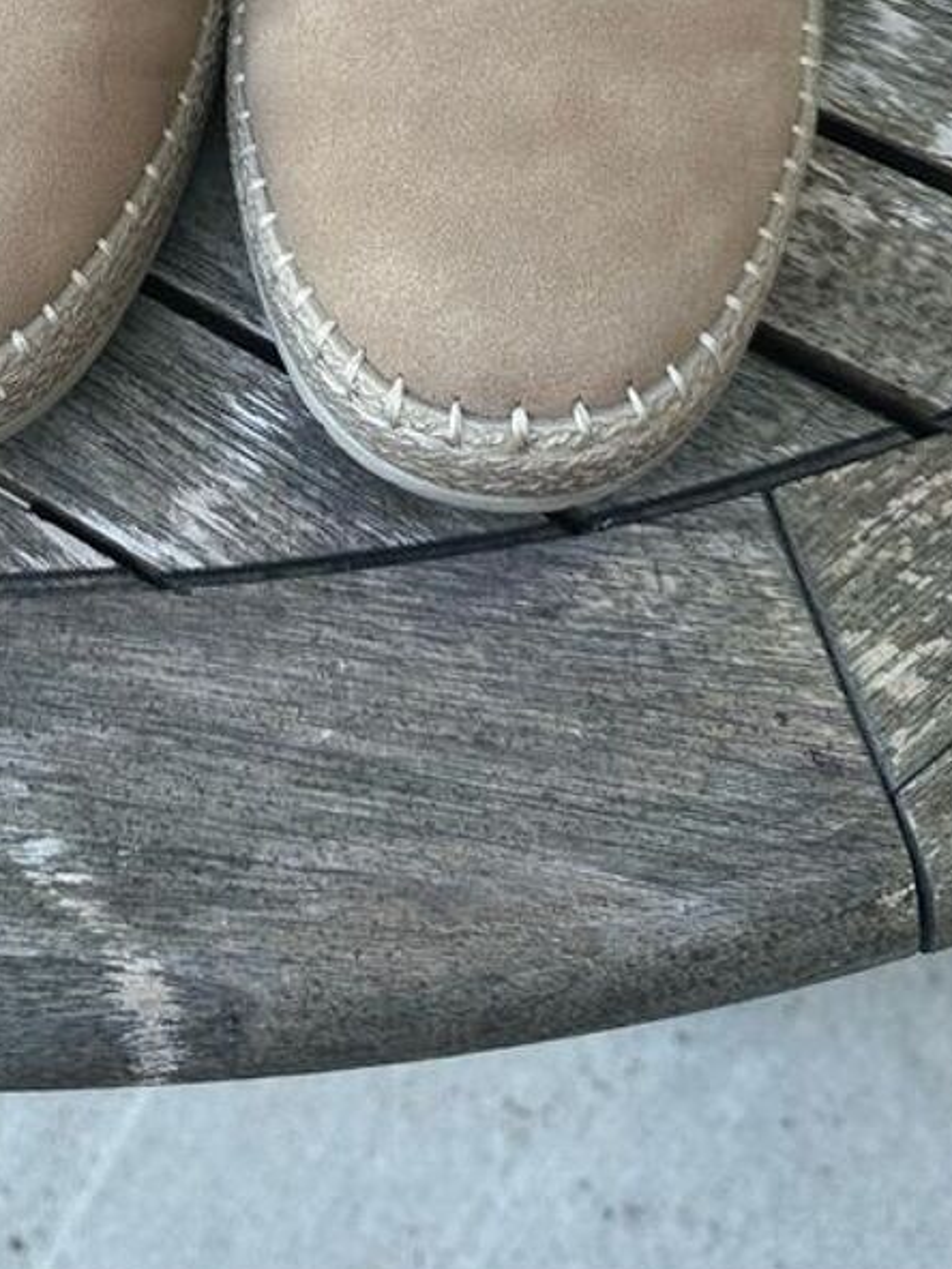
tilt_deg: -59.4
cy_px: -119
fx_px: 1980
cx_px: 135
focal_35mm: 54
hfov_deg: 26.3
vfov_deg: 31.6
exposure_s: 1/287
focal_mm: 6.86
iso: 80
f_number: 1.78
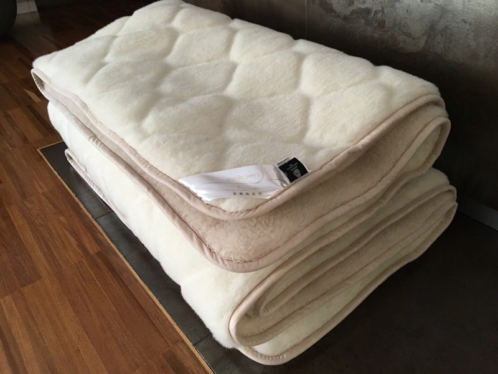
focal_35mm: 29
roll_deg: +2.7
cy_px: 187
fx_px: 417
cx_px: 249
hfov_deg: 61.7
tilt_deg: -36.7
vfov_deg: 48.2
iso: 160
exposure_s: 1/33
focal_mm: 4.15
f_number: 2.2
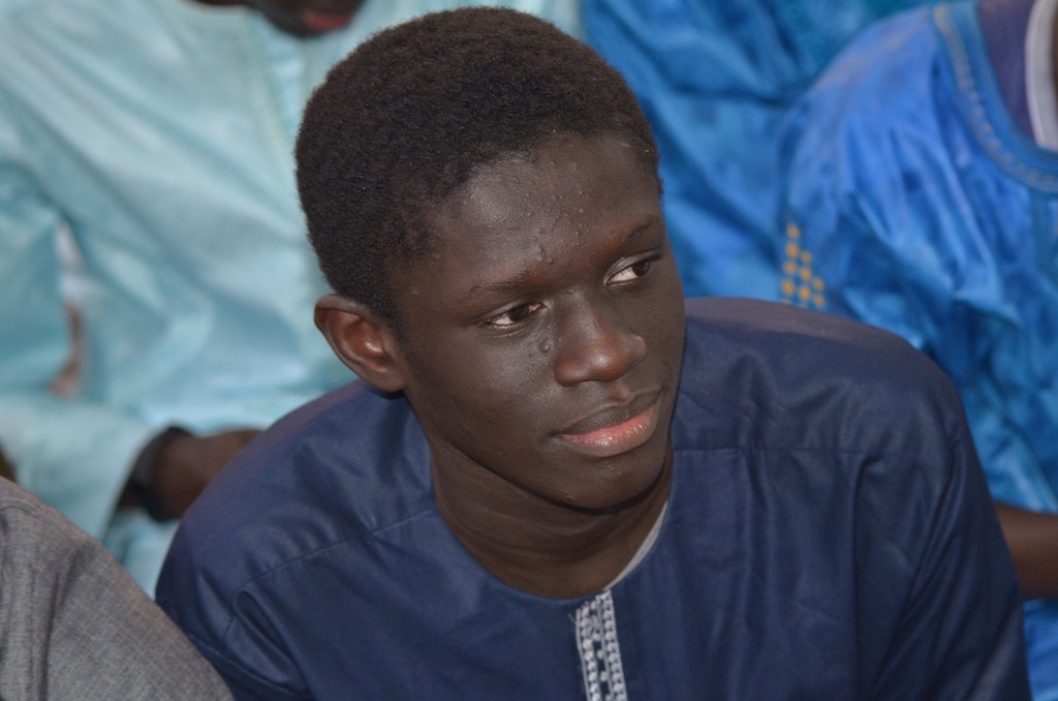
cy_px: 350
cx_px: 529
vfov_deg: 13.0
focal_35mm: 105
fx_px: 3079
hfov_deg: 19.5
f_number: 4
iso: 800
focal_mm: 70
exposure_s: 1/60
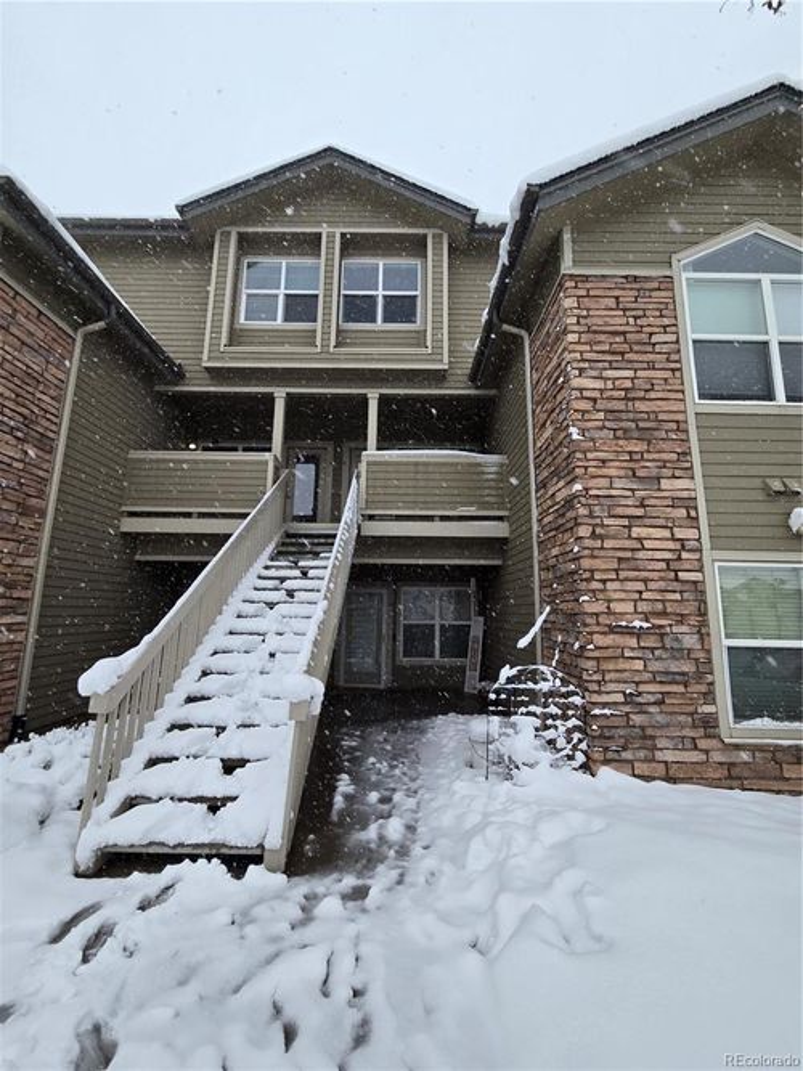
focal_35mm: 13
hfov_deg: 89.9
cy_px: 536
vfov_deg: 106.2
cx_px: 402
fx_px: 402
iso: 50
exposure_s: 1/588
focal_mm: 2.2
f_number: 2.2
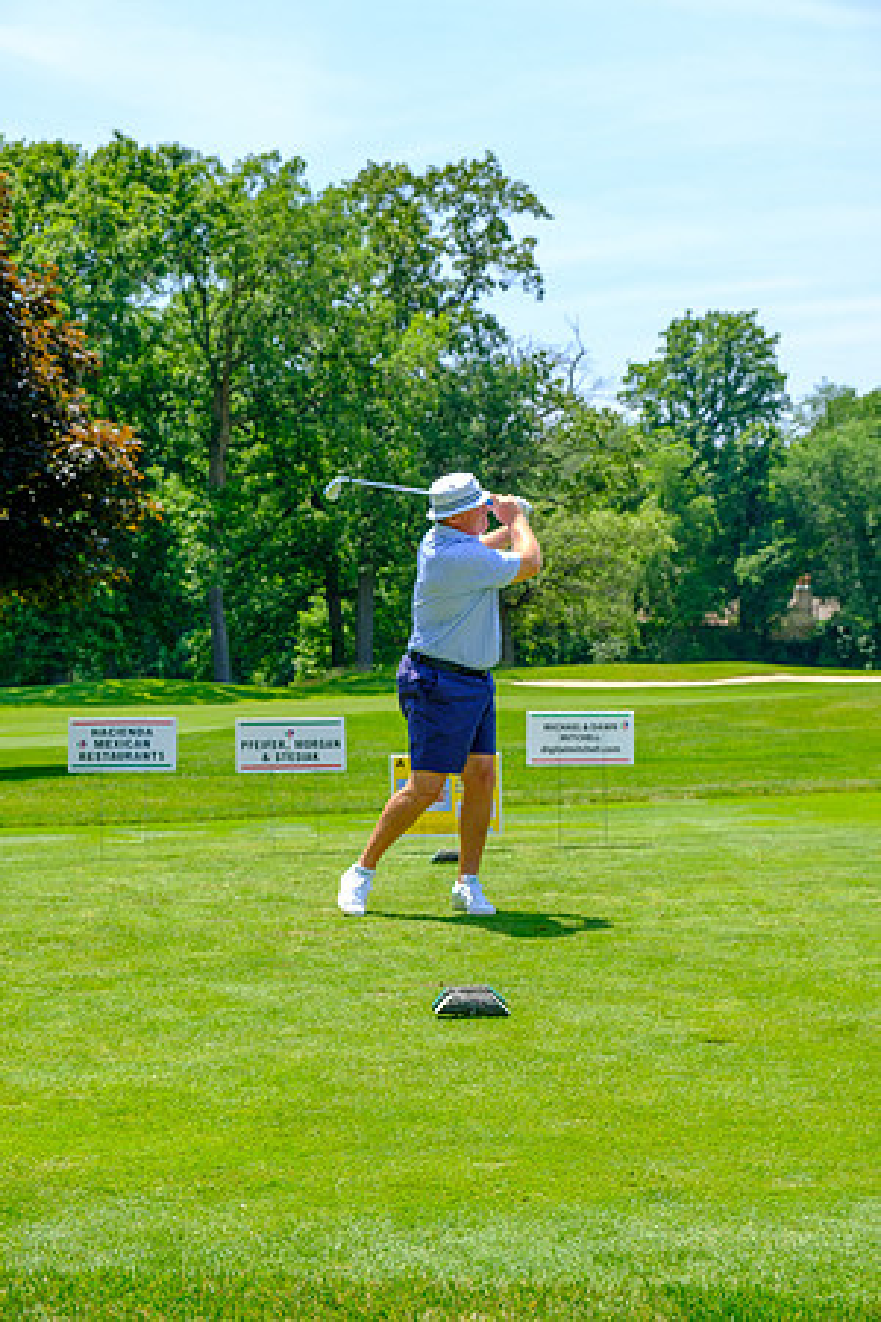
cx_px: 440
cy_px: 661
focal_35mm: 59
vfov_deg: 33.9
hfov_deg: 23.0
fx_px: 2166
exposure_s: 1/250
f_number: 5.6
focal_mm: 39
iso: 200
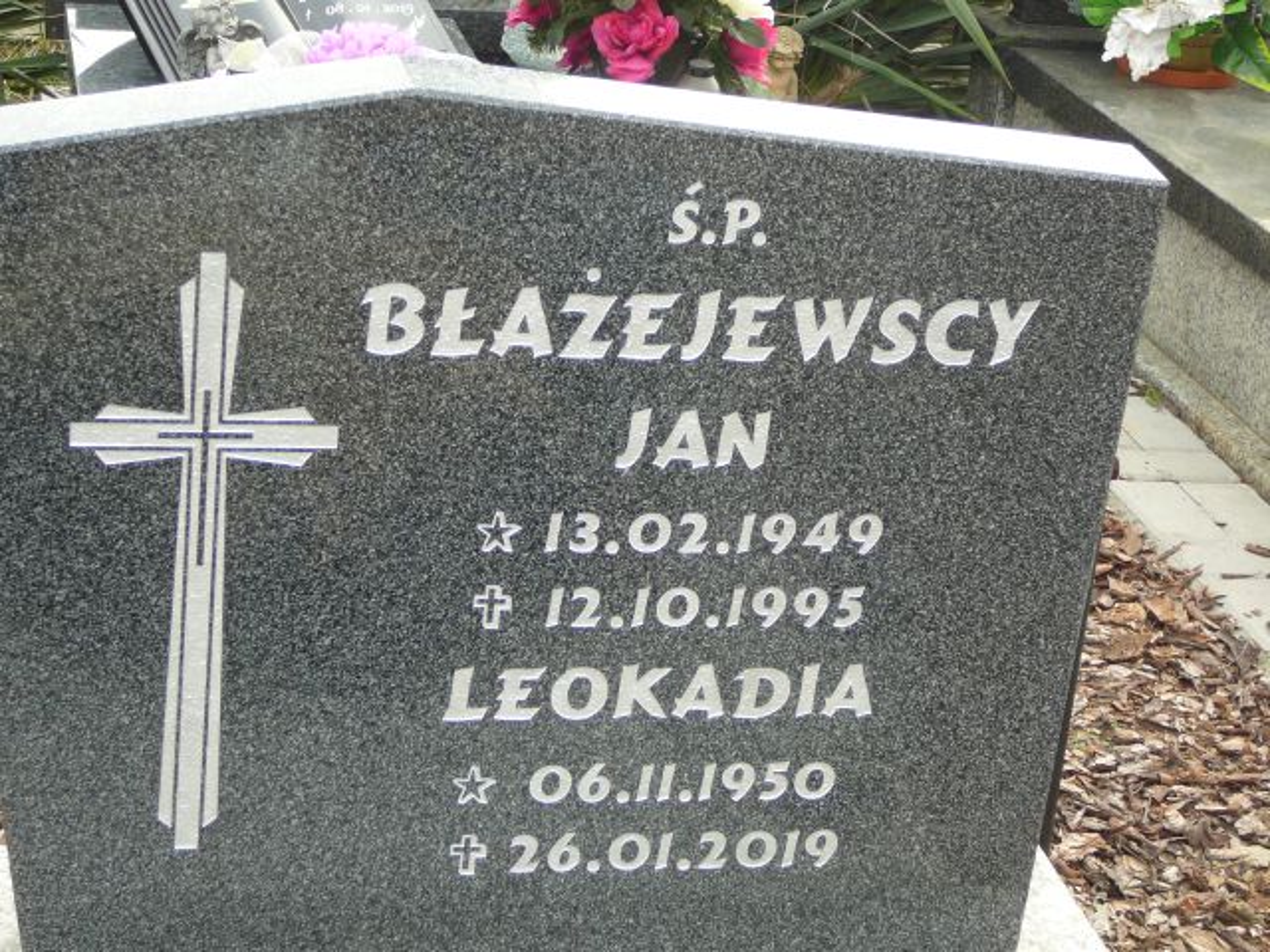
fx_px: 2825
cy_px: 476
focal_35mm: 77
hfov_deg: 25.3
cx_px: 635
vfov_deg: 19.1
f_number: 3.7
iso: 80
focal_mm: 11.5
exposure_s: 1/125
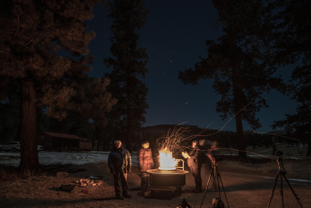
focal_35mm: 30
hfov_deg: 61.9
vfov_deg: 43.6
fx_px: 259
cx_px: 156
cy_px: 104
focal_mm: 30
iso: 1250
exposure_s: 2
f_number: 2.8
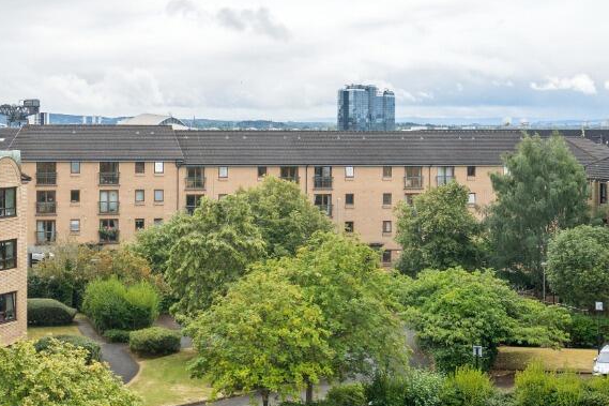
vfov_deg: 21.5
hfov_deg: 31.4
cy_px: 137
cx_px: 164
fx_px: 1065
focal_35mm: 63
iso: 800
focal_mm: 35
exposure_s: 1/8000
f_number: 4
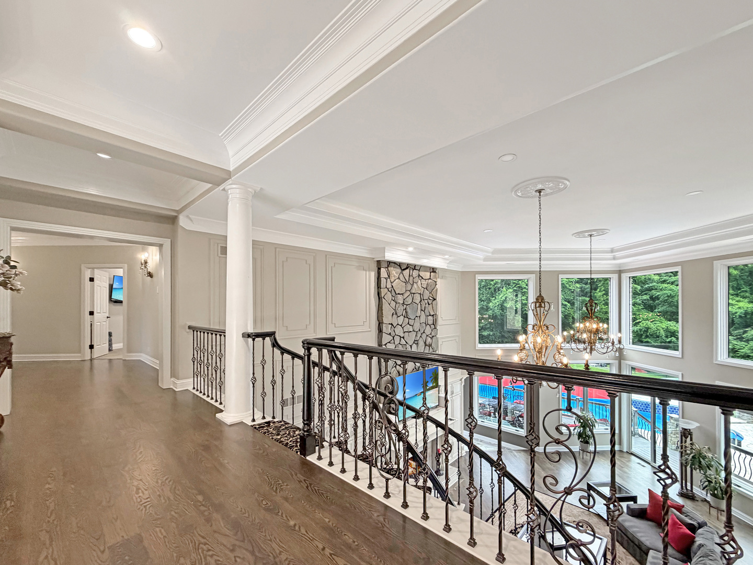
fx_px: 305
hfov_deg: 102.1
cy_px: 282
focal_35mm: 14
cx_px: 376
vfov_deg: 85.7
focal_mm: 2.22
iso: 200
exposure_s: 1/60
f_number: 2.2
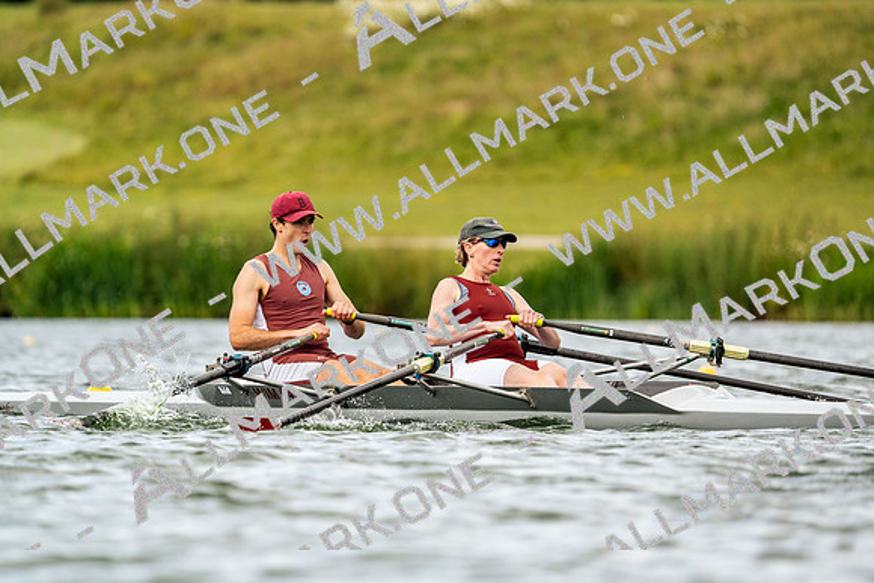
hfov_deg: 4.2
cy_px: 292
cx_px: 437
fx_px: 12044
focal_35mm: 496
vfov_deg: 2.8
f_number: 6.3
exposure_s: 1/2000
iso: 500
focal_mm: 496
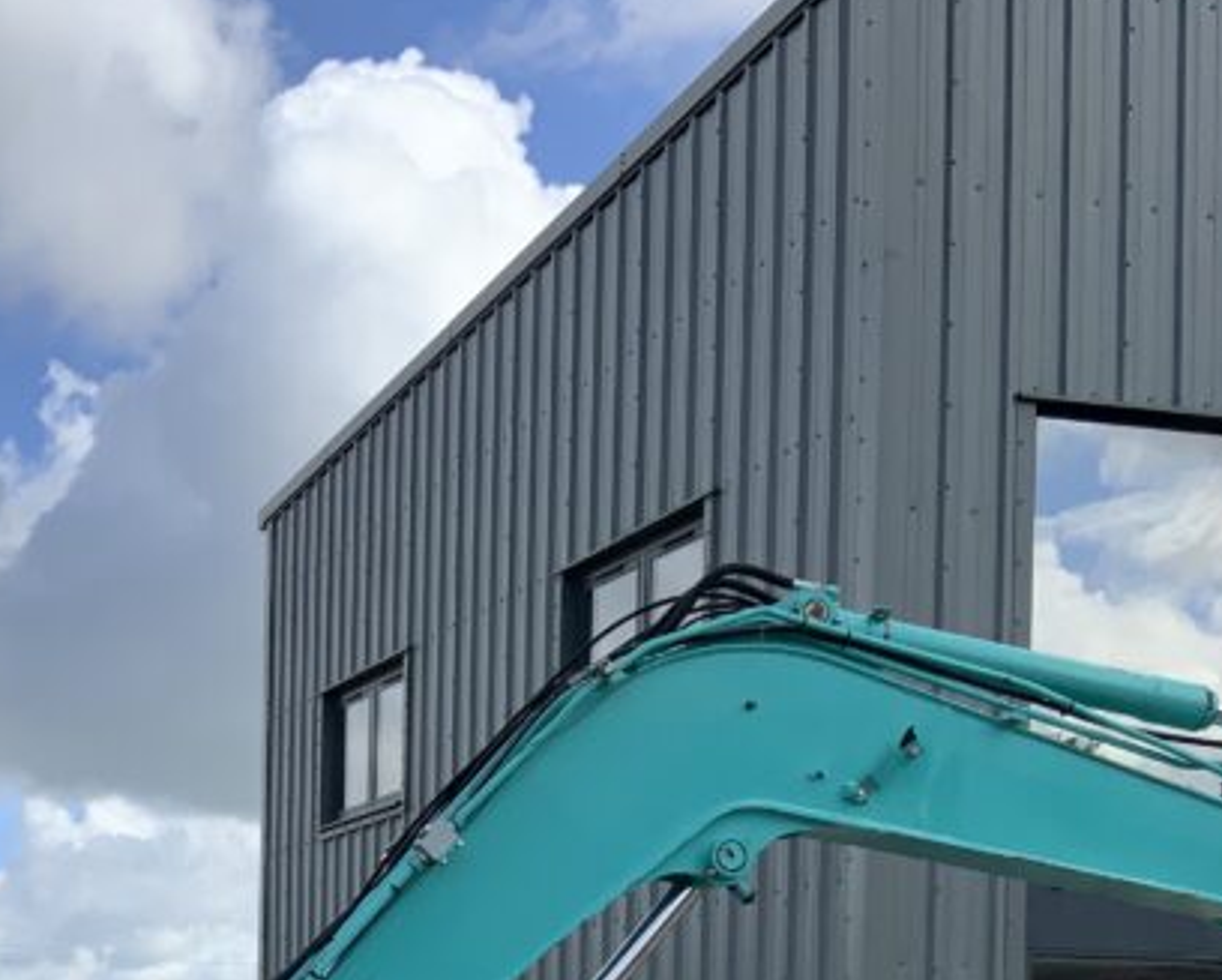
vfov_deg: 20.4
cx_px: 213
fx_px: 2570
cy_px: 1130
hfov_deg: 26.2
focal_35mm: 71
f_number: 1.8
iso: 16
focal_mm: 3
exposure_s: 1/1311
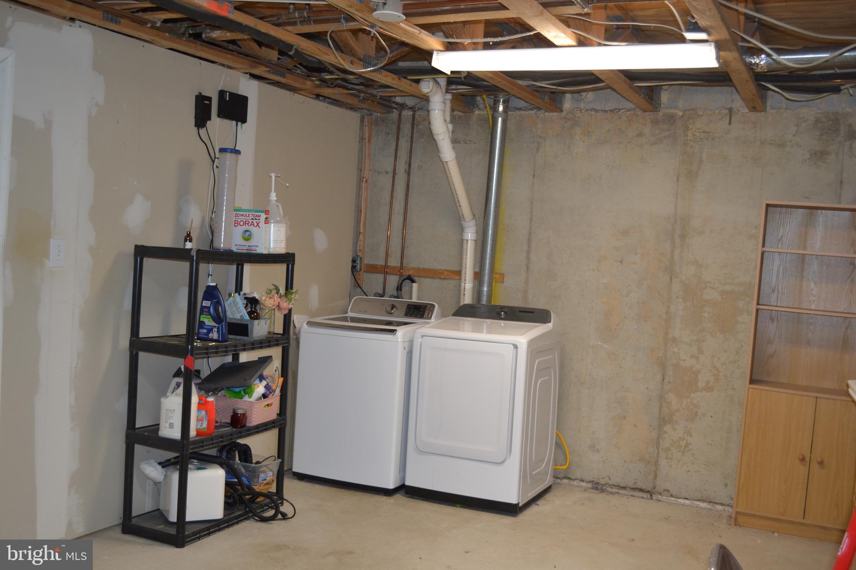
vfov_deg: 36.9
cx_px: 428
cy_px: 285
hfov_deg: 53.1
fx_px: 856
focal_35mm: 36
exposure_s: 1/25
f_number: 4
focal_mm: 24
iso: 400
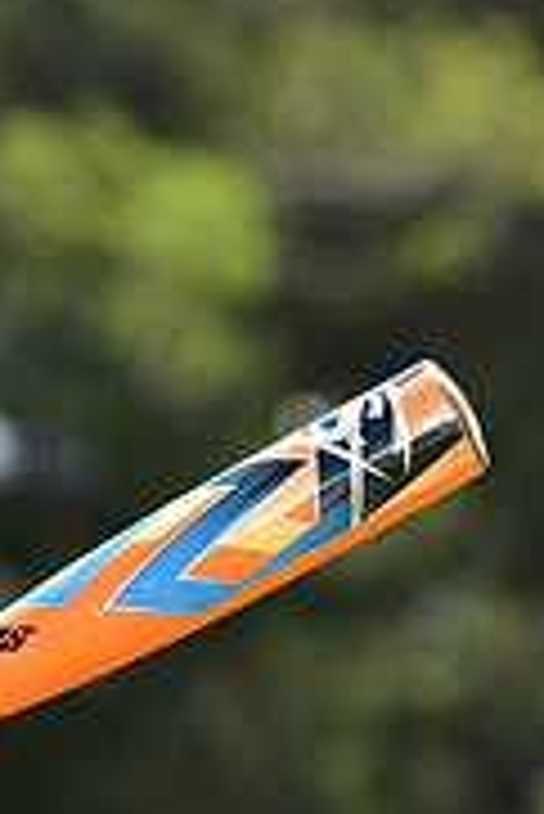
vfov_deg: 4.7
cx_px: -218
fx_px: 9773
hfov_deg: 3.2
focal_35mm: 432
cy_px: 1057
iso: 80
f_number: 5
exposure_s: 1/200
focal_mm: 135
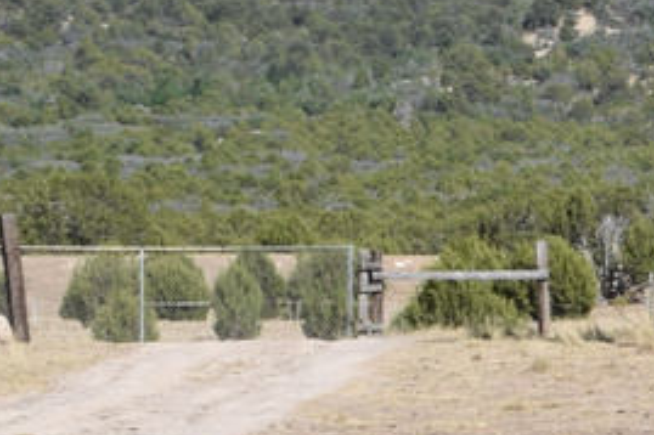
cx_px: 1602
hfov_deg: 5.1
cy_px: 205
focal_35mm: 389
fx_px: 7062
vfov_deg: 3.5
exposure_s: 1/250
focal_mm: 34
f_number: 8
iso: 100
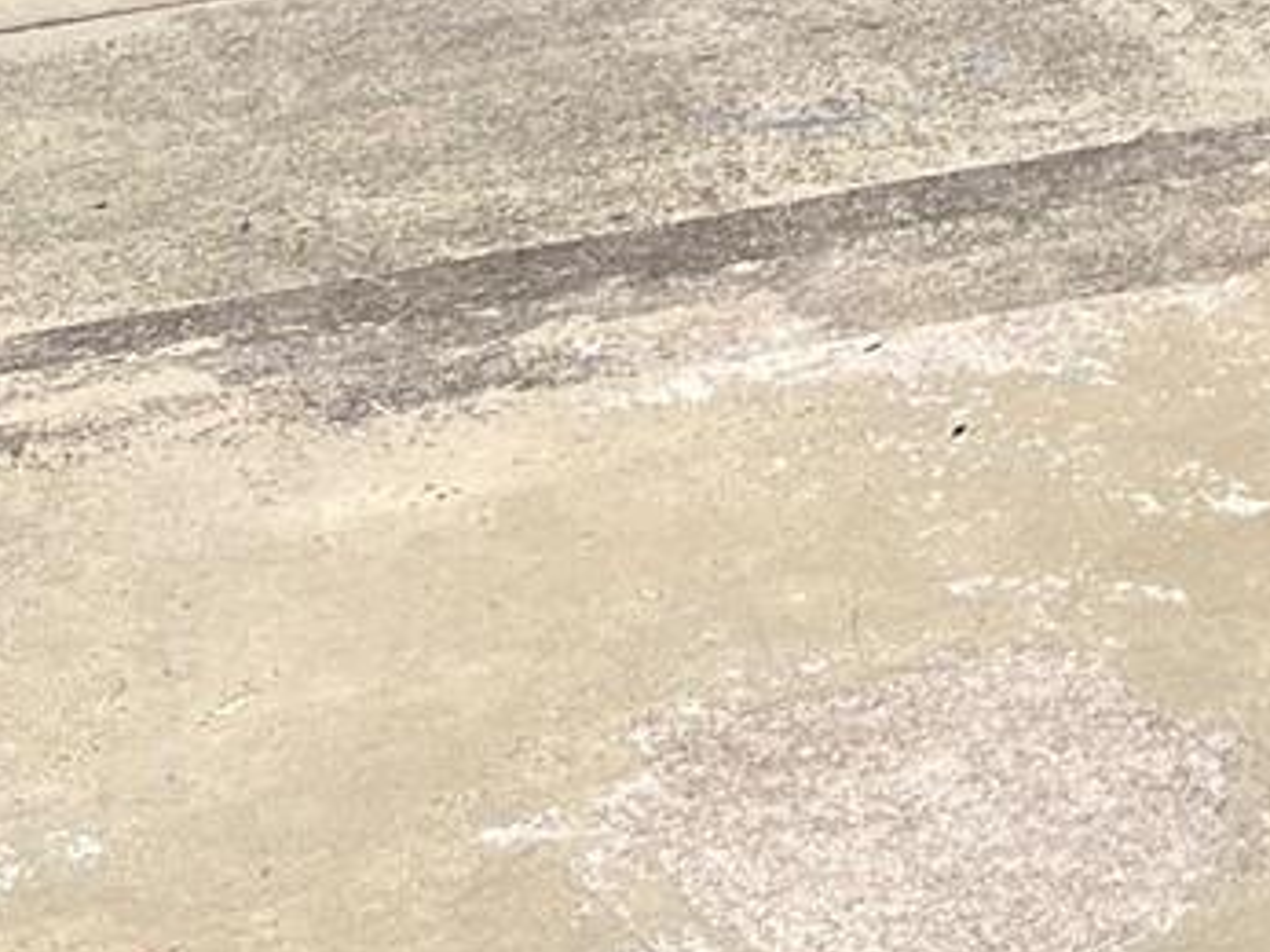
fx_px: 4401
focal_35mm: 120
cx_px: 1596
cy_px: -992
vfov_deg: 11.1
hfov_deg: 15.7
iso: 50
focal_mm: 5.7
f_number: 1.5
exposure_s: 1/3704
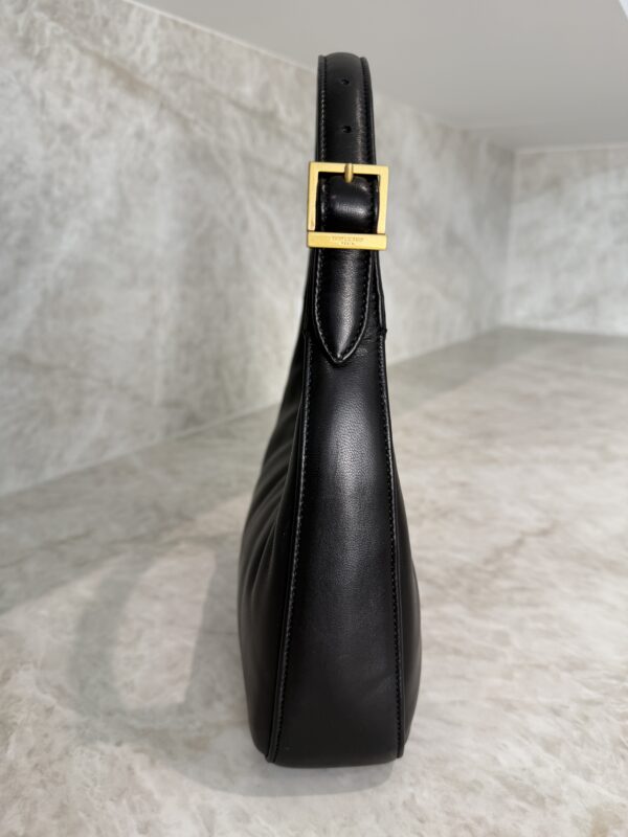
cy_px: 418
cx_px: 314
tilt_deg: -15.6
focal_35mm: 24
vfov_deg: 71.6
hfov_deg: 56.8
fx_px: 581
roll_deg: +0.5
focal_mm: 6.76
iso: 100
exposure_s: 1/60
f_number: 1.78
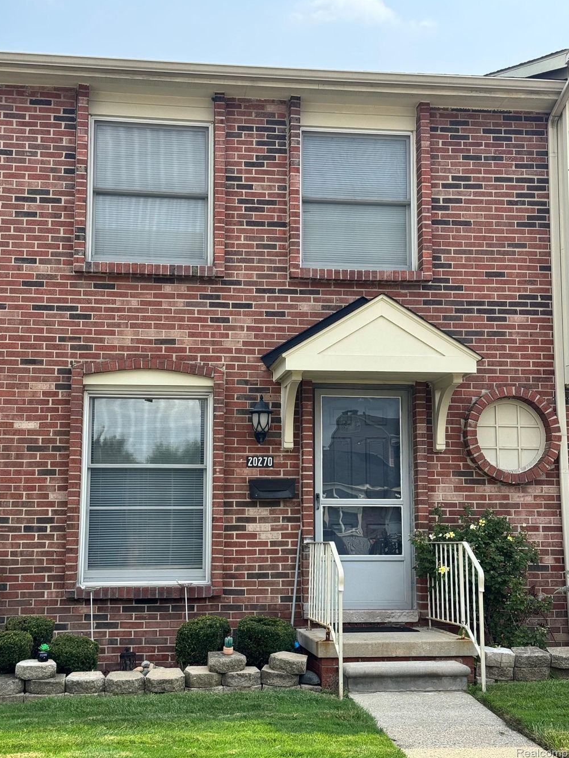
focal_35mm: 49
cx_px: 282
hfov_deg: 29.7
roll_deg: -1.0
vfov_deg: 38.9
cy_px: 374
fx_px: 1074
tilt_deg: +6.9
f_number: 1.78
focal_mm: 6.76
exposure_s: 1/2110
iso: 64
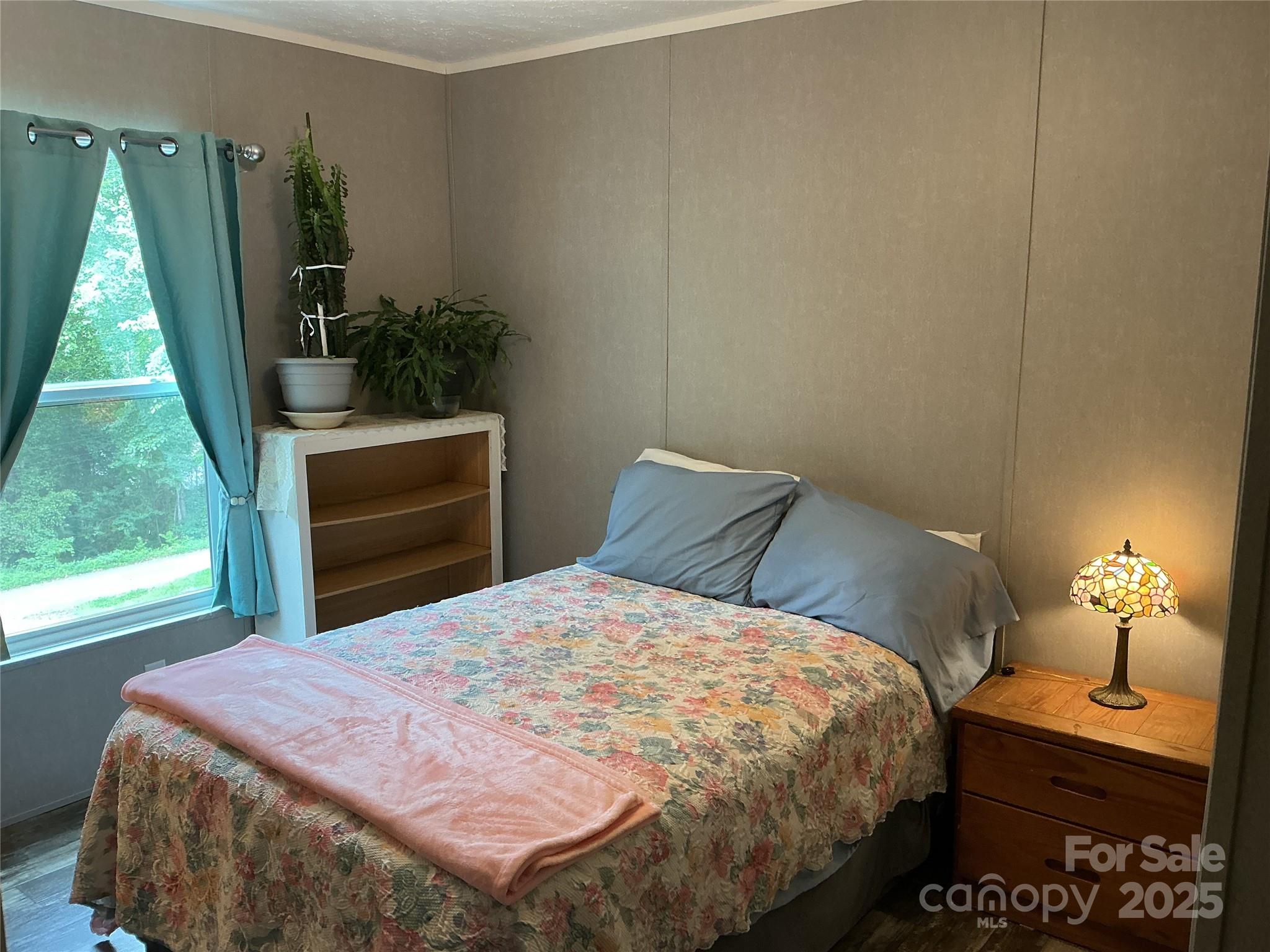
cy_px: 476
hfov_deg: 61.7
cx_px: 635
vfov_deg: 48.2
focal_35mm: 29
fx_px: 1064
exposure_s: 1/60
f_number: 1.8
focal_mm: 3
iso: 100
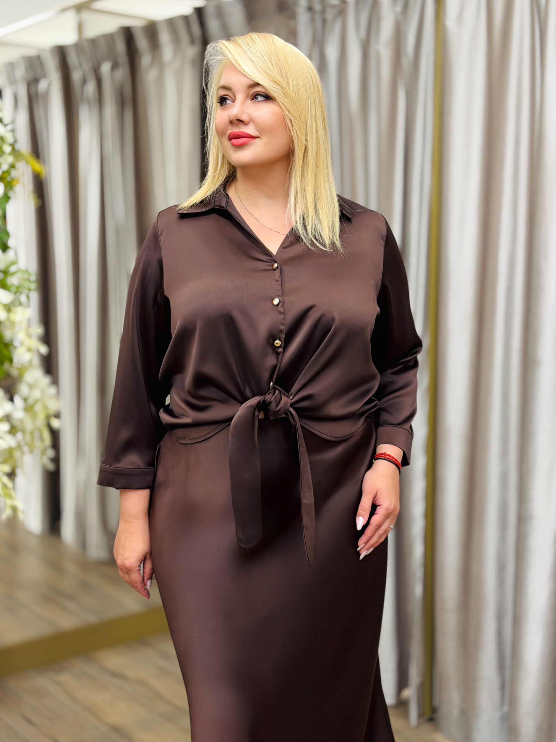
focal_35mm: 49
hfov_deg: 29.7
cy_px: 374
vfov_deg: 38.9
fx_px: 1049
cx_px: 278
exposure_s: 1/100
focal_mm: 6.76
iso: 50
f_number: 1.78
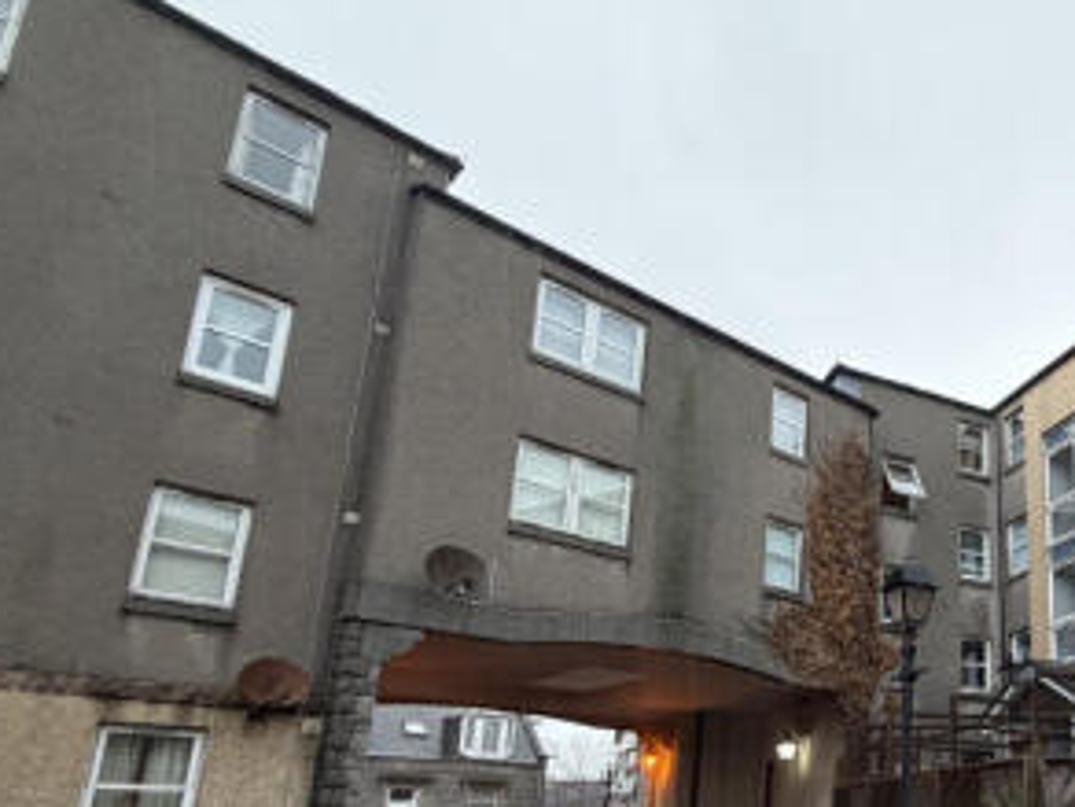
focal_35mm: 28
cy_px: 621
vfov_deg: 47.6
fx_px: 870
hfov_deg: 54.2
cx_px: 992
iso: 250
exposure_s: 1/121
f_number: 2.2
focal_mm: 2.22
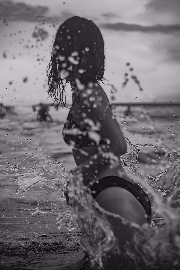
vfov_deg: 39.6
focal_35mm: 50
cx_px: 90
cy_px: 135
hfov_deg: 27.0
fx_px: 375
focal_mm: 50
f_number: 2.5
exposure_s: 1/1600
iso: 250
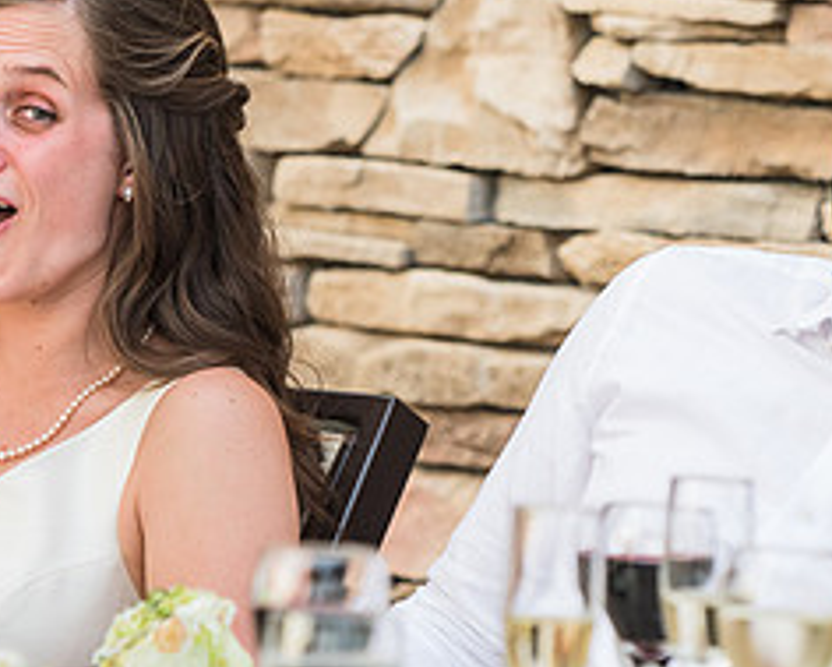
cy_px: 291
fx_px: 13229
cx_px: 487
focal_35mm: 537
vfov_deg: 2.9
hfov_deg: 3.6
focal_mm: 155
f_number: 3.2
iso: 400
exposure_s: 1/125
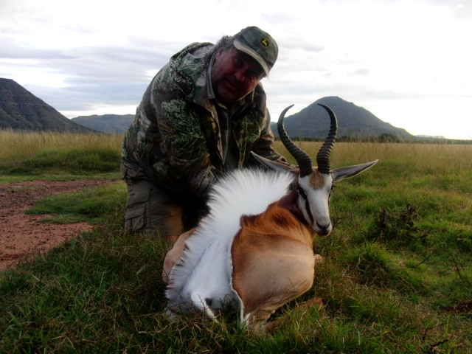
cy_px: 177
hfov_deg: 50.1
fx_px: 505
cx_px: 236
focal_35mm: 37
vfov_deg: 38.7
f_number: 3.6
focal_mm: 6.42
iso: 100
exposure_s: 1/100
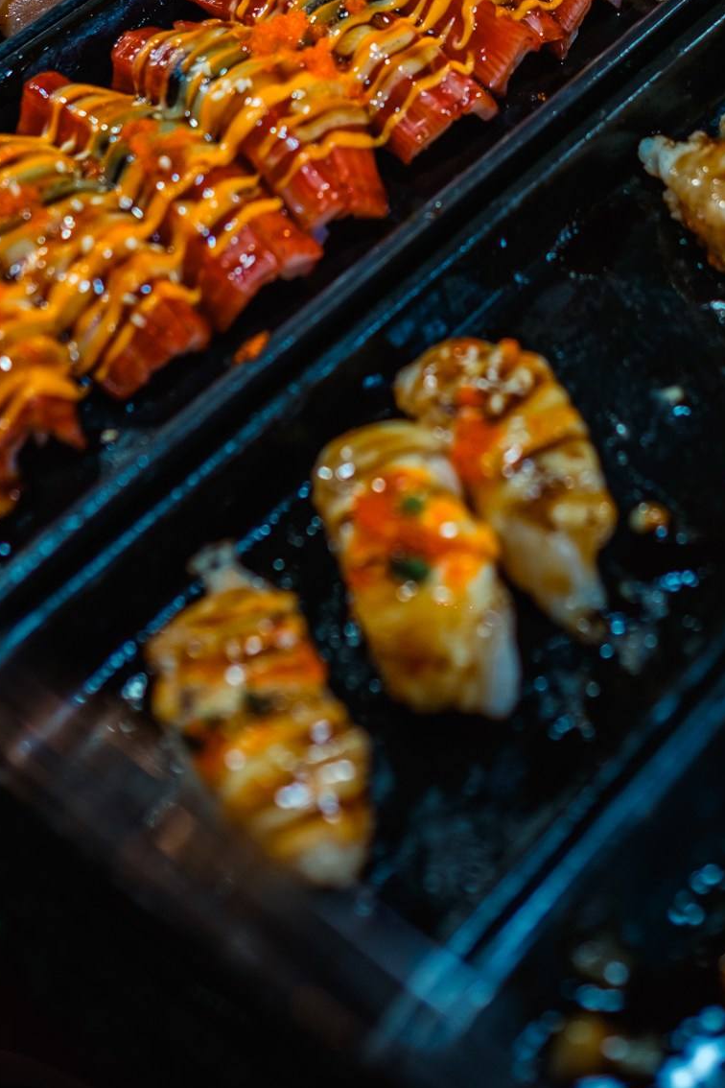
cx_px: 497
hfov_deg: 17.2
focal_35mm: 79
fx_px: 2386
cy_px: -119
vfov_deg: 24.0
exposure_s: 1/80
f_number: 2.2
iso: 200
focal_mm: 23
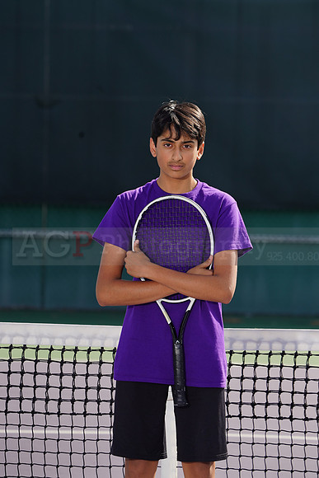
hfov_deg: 5.0
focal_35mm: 276
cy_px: 239
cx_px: 160
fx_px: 3666
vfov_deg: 7.5
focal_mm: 276
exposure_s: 1/250
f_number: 8
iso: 100
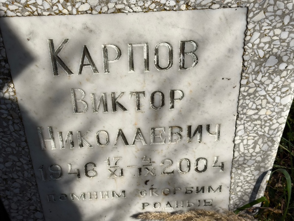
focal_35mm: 50
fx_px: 425
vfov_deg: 29.1
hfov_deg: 38.2
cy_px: 110
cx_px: 147
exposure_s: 1/1118
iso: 50
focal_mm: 4.71
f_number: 1.7
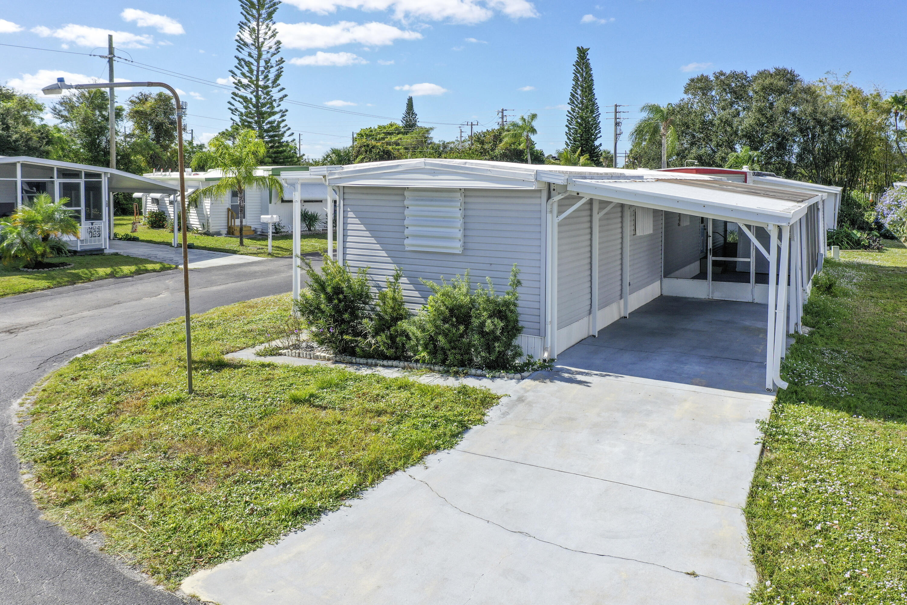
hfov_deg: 65.5
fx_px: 705
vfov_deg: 46.4
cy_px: 302
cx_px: 454
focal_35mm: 28
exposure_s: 1/800
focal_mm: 10.26
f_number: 4.5
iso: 100
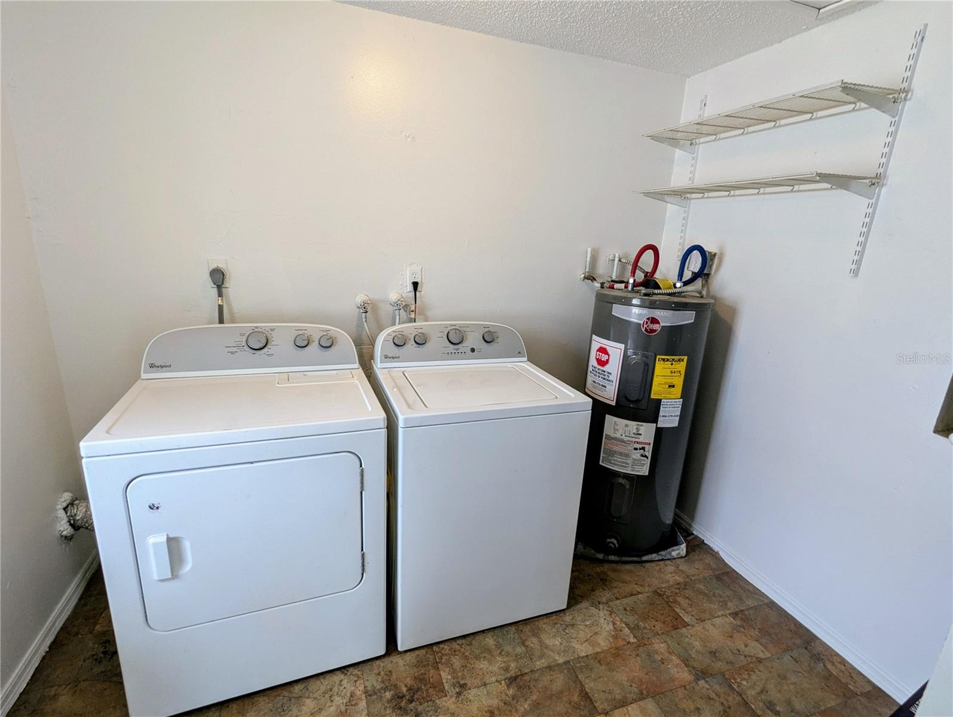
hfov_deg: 94.4
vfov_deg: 78.2
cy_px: 358
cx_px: 476
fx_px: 441
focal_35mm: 16
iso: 60
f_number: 2.2
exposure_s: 1/30
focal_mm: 2.35
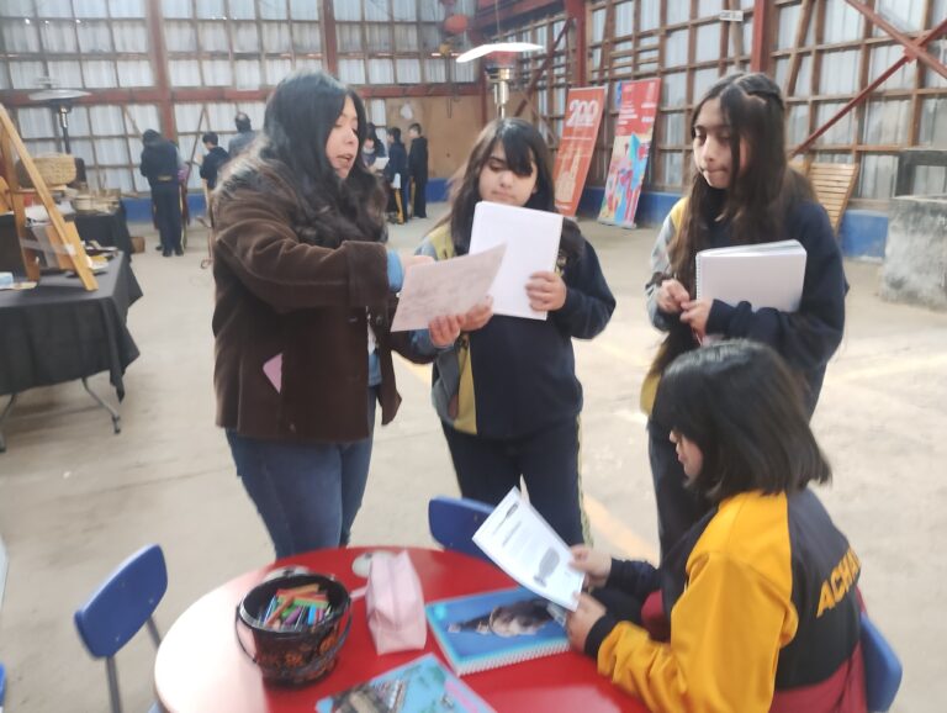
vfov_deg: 49.8
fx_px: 767
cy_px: 356
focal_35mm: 28
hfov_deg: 63.4
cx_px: 474
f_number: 1.8
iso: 1147
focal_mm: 4.27
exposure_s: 1/33.3
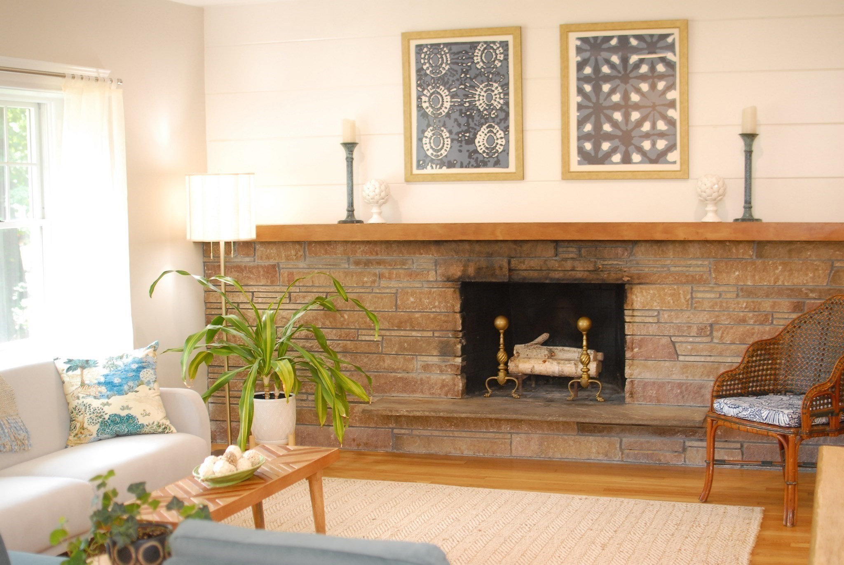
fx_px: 1232
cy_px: 282
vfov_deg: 25.8
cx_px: 422
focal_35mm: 52
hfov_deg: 37.8
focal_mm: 35
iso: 400
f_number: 2.5
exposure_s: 1/80
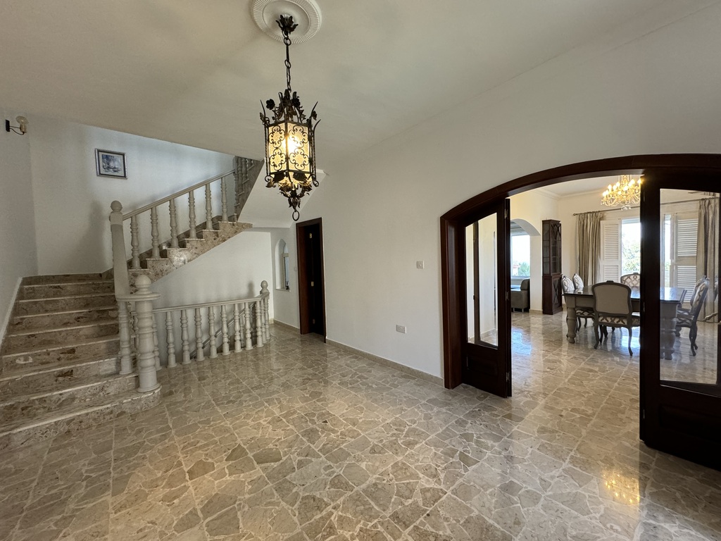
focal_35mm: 14
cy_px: 270
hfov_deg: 102.1
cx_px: 360
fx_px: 292
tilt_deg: -2.4
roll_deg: +1.1
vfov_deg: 85.7
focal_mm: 2.22
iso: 250
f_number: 2.2
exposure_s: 1/99
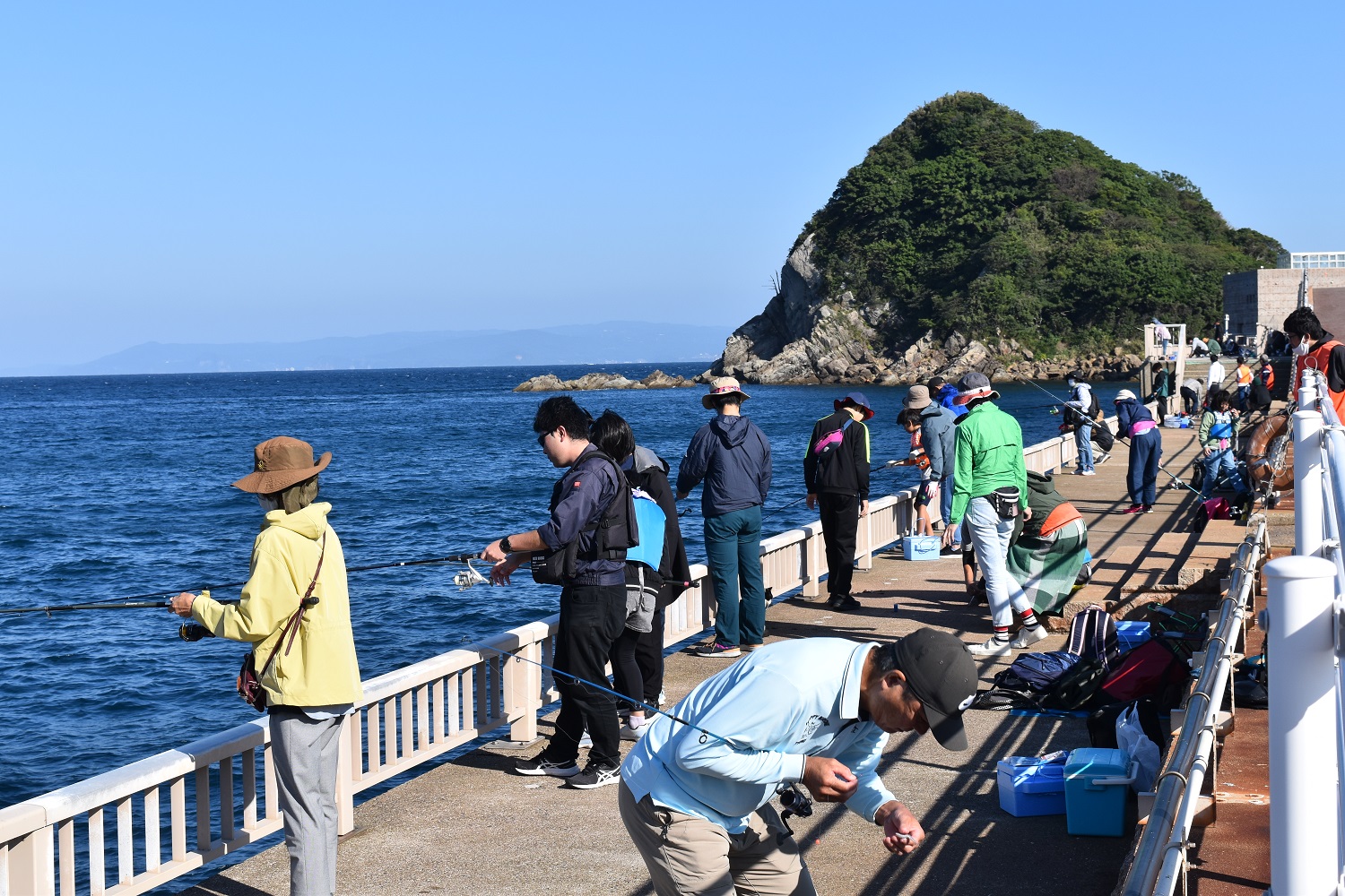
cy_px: 448
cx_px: 672
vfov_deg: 23.8
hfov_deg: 35.1
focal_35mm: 57
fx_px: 2129
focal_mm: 38
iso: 200
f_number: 11
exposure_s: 1/500
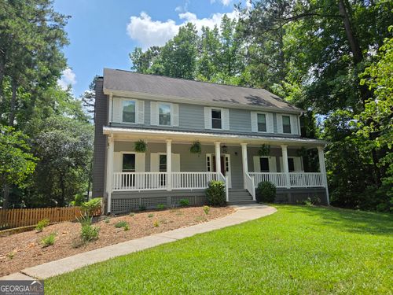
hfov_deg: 73.9
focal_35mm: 23
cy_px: 148
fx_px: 261
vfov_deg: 58.9
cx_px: 196
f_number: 1.8
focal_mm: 5.4
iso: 80
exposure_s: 1/5129
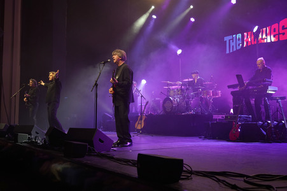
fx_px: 303
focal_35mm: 38
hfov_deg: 50.7
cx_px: 144
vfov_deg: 35.0
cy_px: 96
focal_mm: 38
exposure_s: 1/160
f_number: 5
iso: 1600
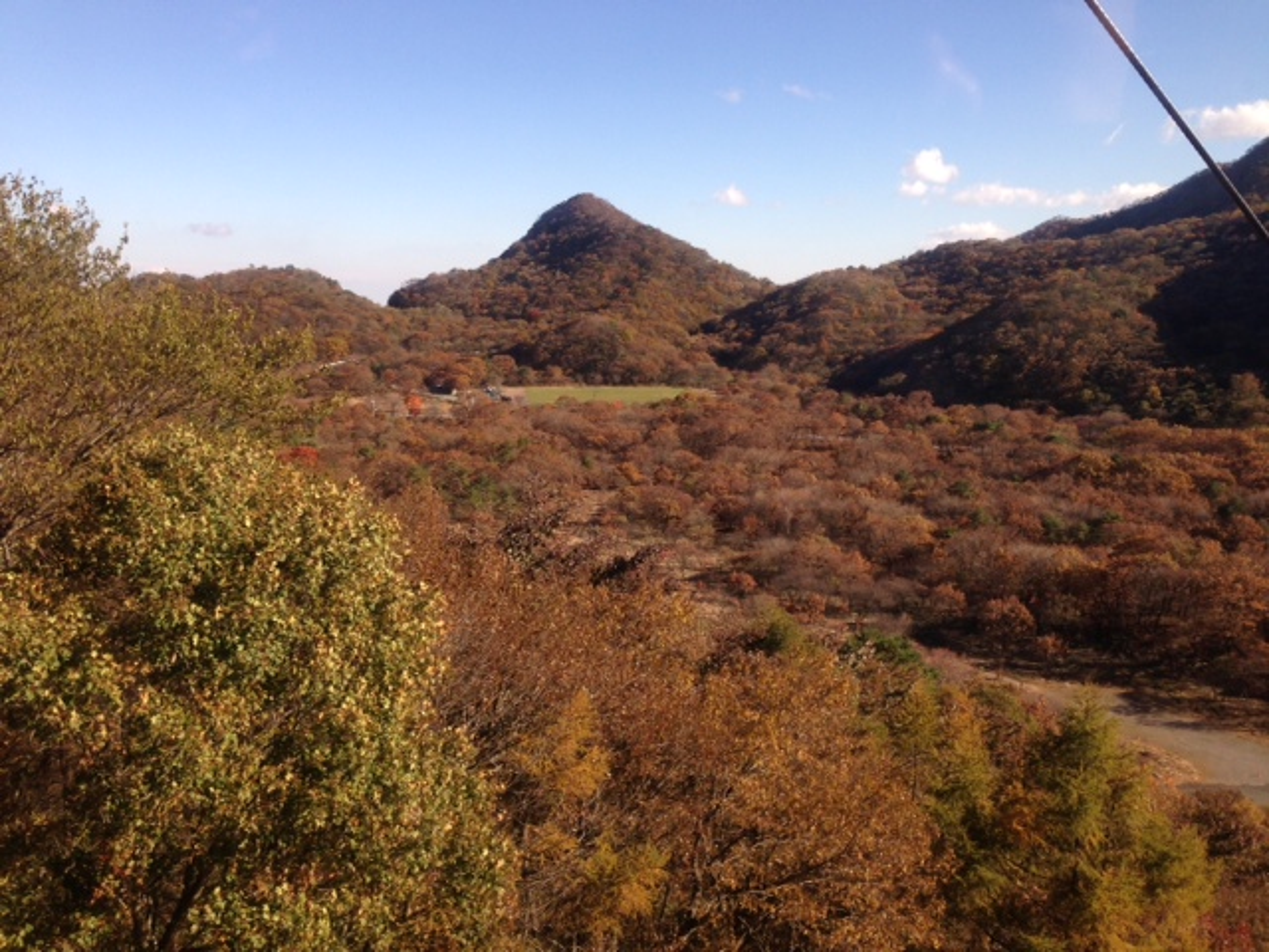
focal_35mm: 33
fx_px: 1210
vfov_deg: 42.9
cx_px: 634
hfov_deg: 55.4
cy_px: 476
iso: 50
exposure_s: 1/577
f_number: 2.4
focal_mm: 4.13
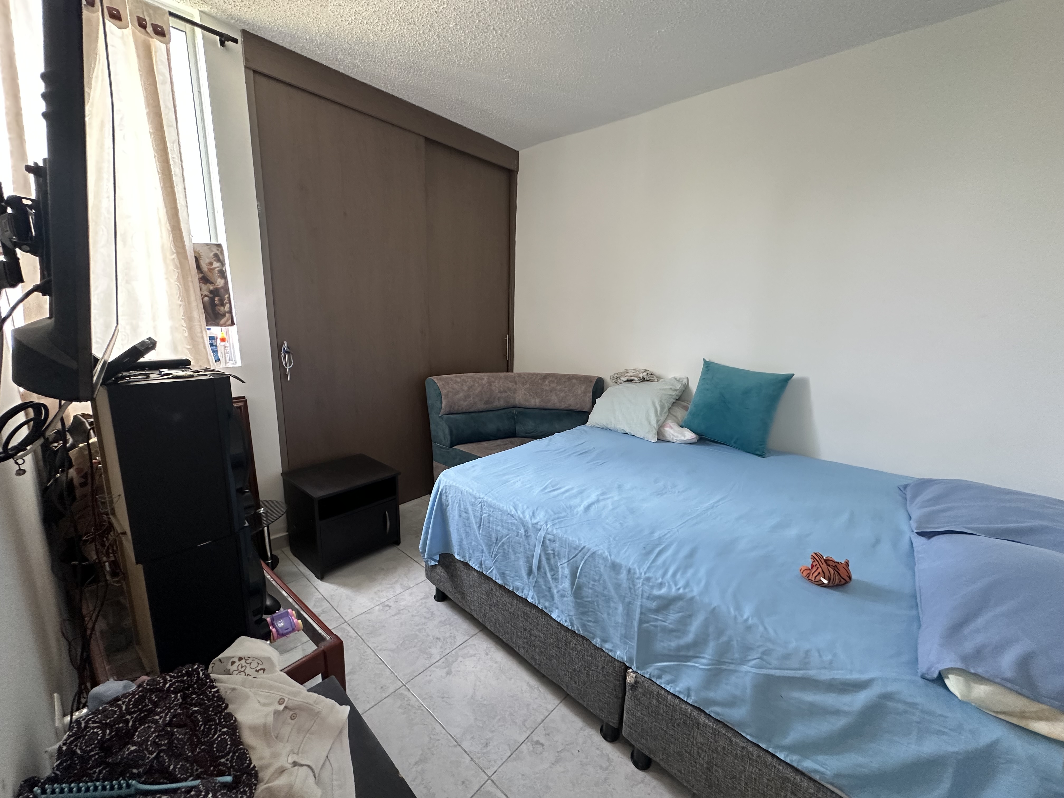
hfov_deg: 102.1
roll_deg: -1.8
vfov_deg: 85.7
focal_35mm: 14
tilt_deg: -12.1
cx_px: 532
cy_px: 399
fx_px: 430
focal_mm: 2.22
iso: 320
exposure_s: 1/73
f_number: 2.2
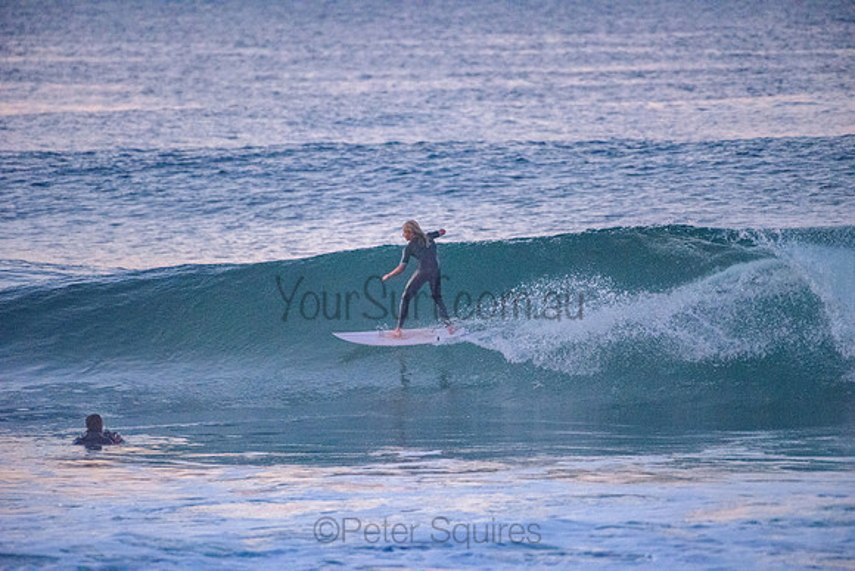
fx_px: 11877
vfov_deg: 2.8
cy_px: 286
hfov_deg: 4.1
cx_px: 428
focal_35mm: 500
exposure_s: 1/500
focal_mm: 500
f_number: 5.6
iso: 8000
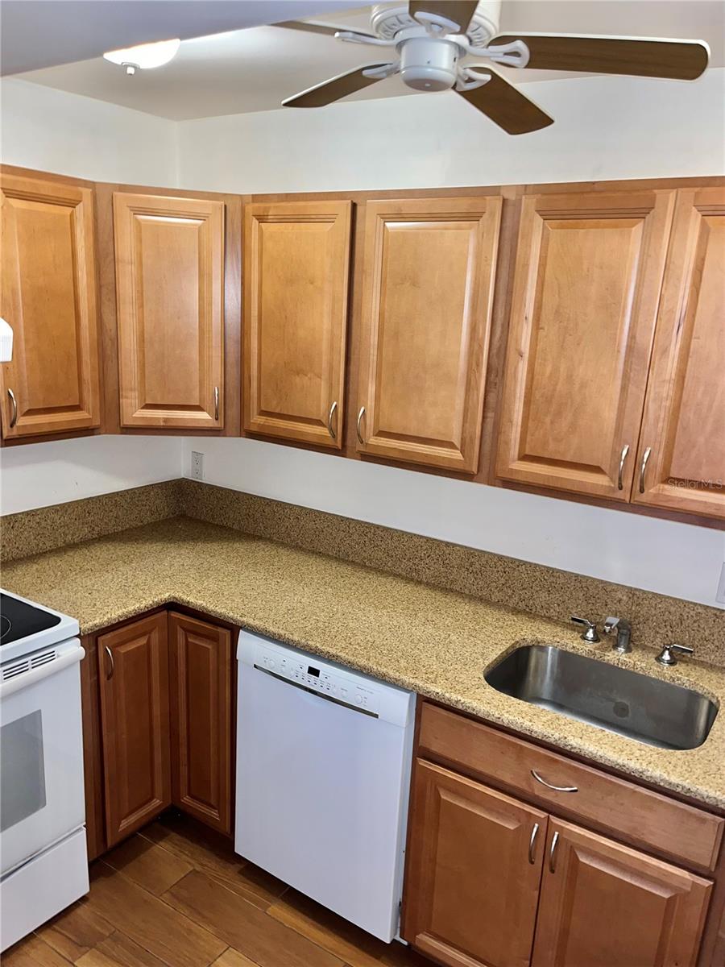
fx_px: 726
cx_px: 362
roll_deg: -2.5
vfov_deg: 67.3
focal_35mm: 26
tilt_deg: -14.4
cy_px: 484
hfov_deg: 53.1
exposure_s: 1/15
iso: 50
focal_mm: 5.1
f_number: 1.6
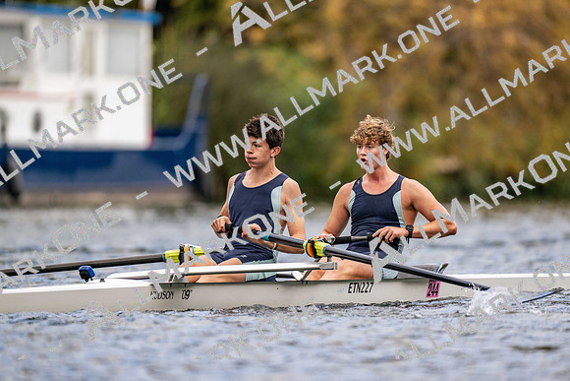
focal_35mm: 600
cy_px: 190
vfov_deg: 2.3
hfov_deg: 3.4
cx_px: 285
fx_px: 9507
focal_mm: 600
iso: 450
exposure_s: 1/2500
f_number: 4
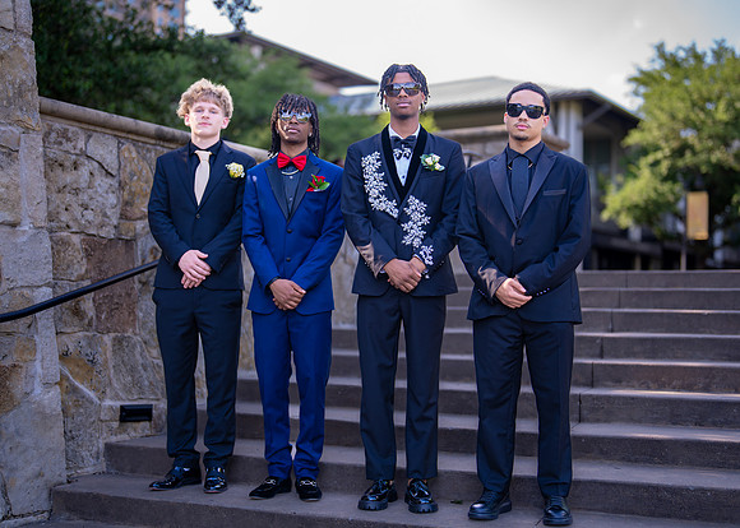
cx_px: 371
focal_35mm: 53
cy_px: 264
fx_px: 1105
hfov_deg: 37.0
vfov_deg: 26.9
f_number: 1.2
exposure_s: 1/1250
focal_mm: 50
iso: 200
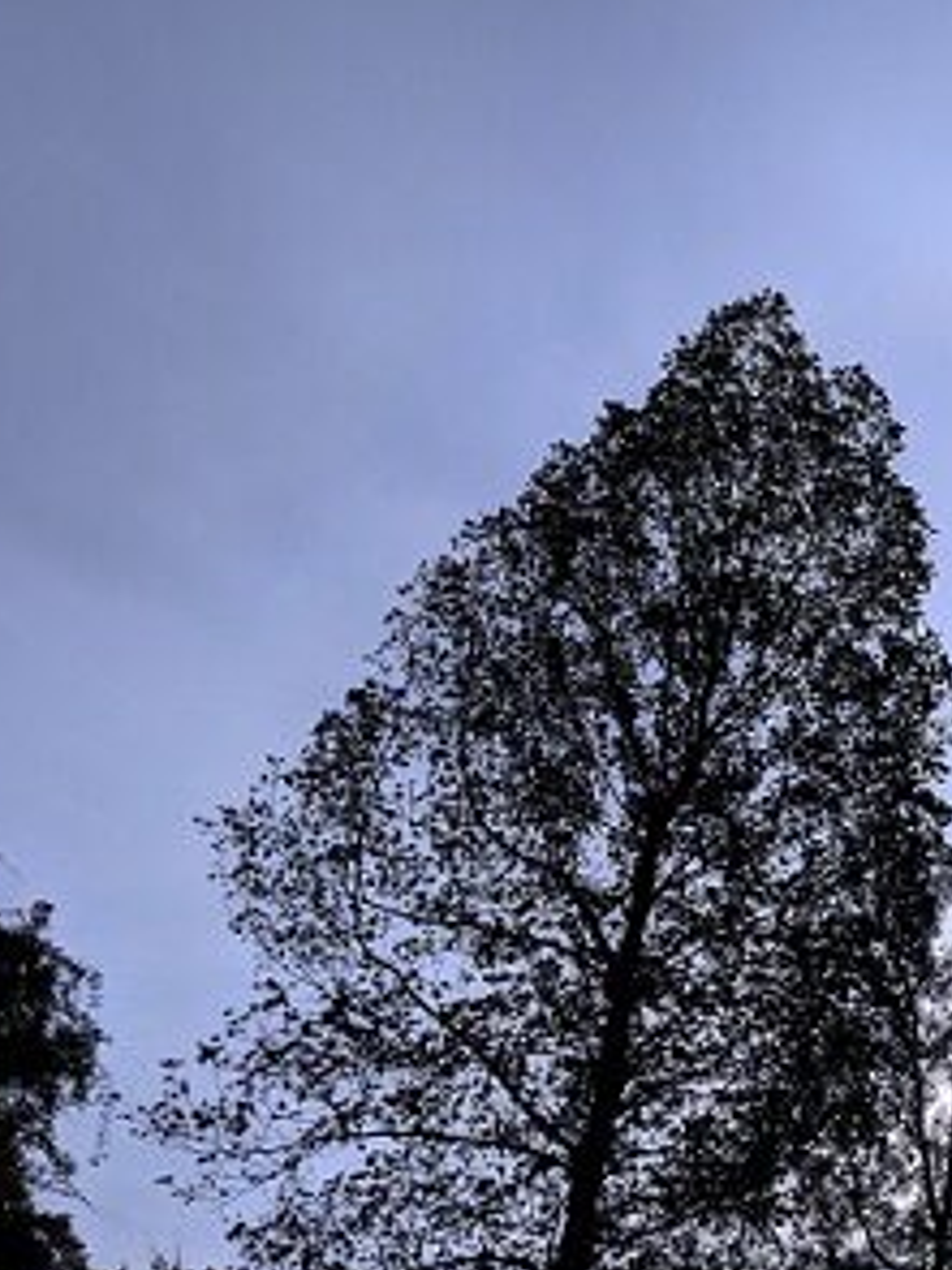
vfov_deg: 34.9
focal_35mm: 55
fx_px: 2018
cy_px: 719
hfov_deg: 23.6
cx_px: 1223
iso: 90
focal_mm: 4.44
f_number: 1.8
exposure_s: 1/23256
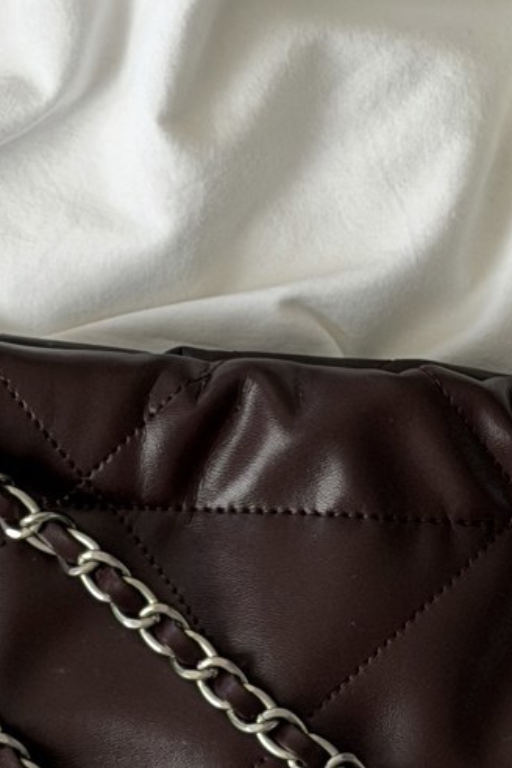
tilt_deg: -87.7
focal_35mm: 203
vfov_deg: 10.1
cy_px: 654
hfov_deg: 6.7
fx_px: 4330
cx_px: 640
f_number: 1.78
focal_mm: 6.76
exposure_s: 1/284
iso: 64
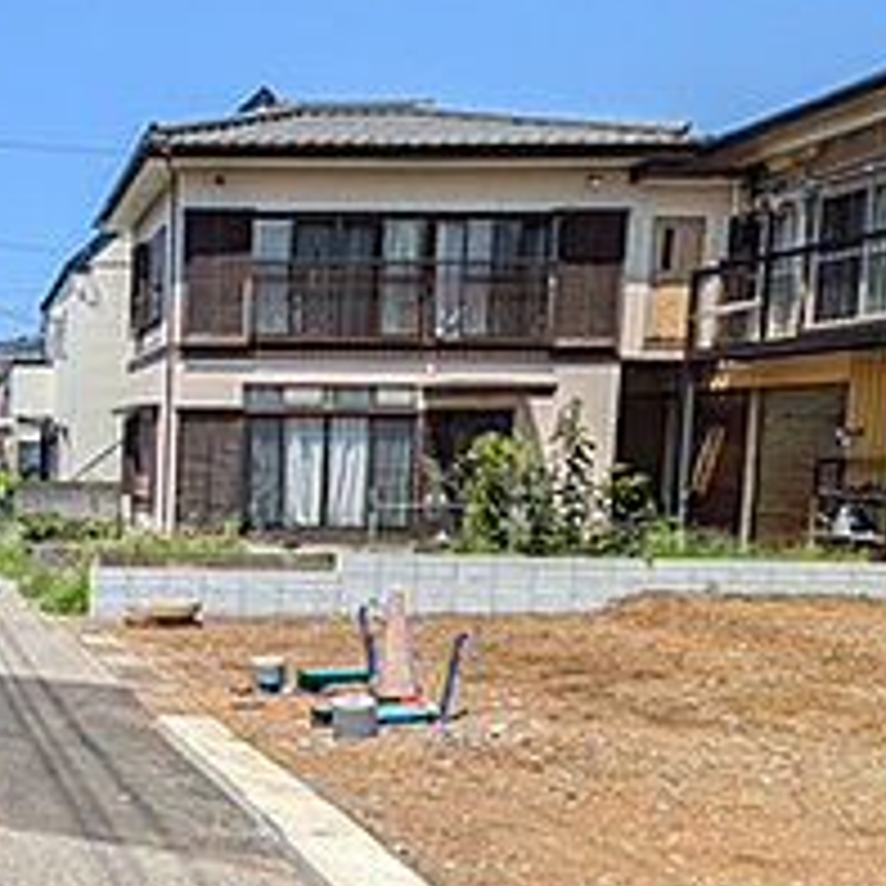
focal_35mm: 39
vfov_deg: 42.5
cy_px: 555
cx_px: -108
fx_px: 1129
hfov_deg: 35.9
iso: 51
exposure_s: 1/2404
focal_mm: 1.83
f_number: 2.2
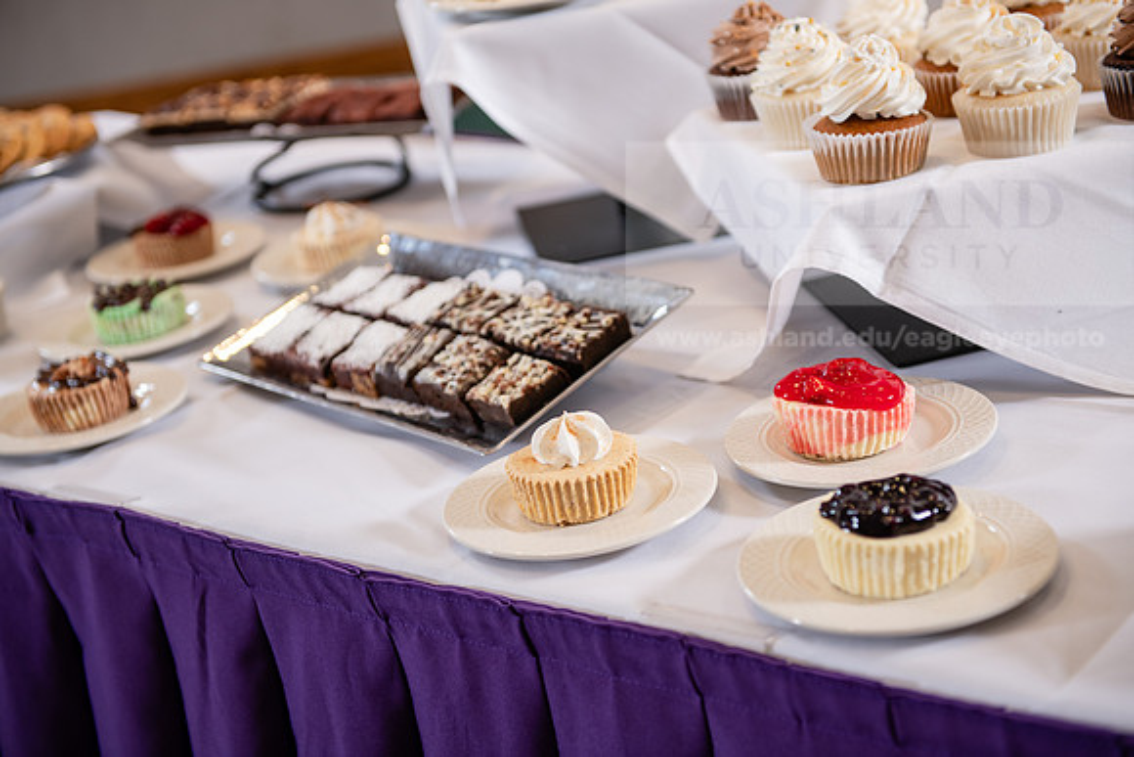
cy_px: 378
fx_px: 1890
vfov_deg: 22.6
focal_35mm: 60
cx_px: 567
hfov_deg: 33.4
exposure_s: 1/200
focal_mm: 60
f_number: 3.2
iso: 320
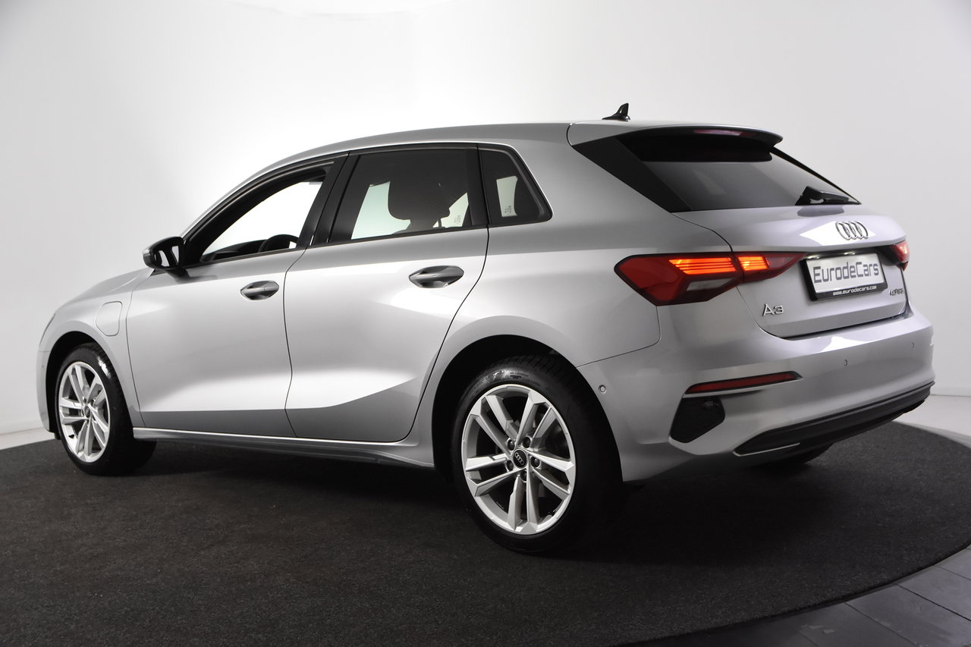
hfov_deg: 46.4
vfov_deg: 31.9
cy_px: 324
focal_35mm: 42
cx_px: 486
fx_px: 1133
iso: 1600
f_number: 5
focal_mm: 28
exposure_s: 1/100
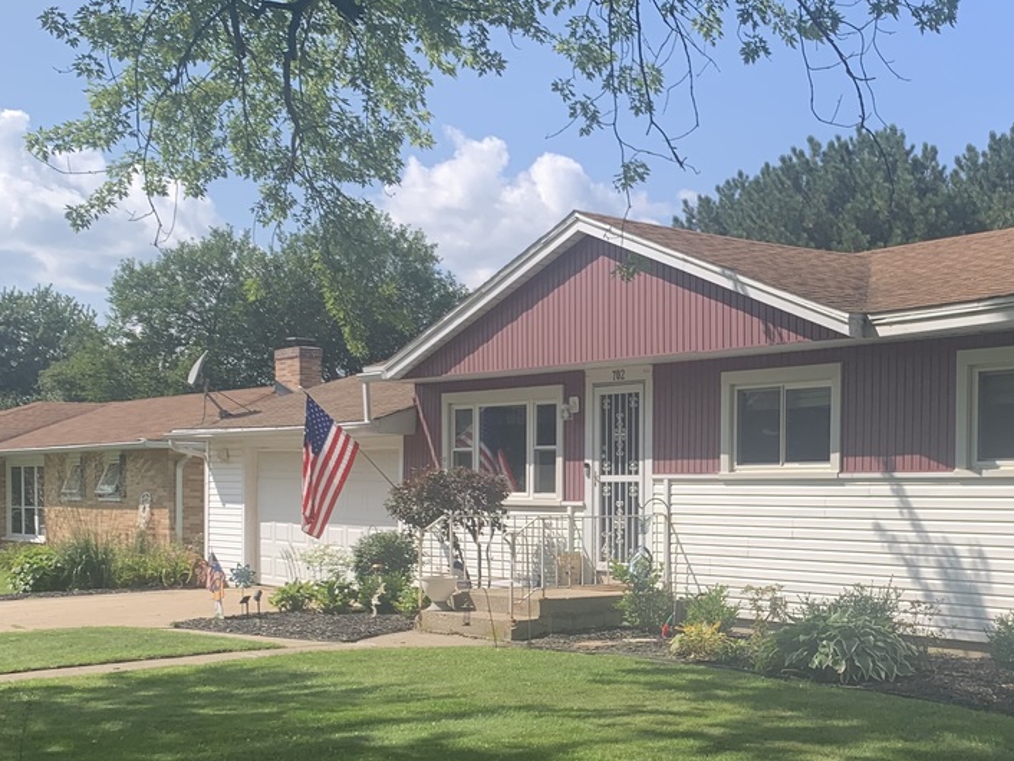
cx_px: 791
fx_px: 1553
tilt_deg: -0.8
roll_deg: -1.1
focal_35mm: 53
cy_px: 571
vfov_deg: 27.2
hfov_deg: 35.2
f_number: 1.8
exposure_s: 1/1585
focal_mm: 4.25
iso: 25
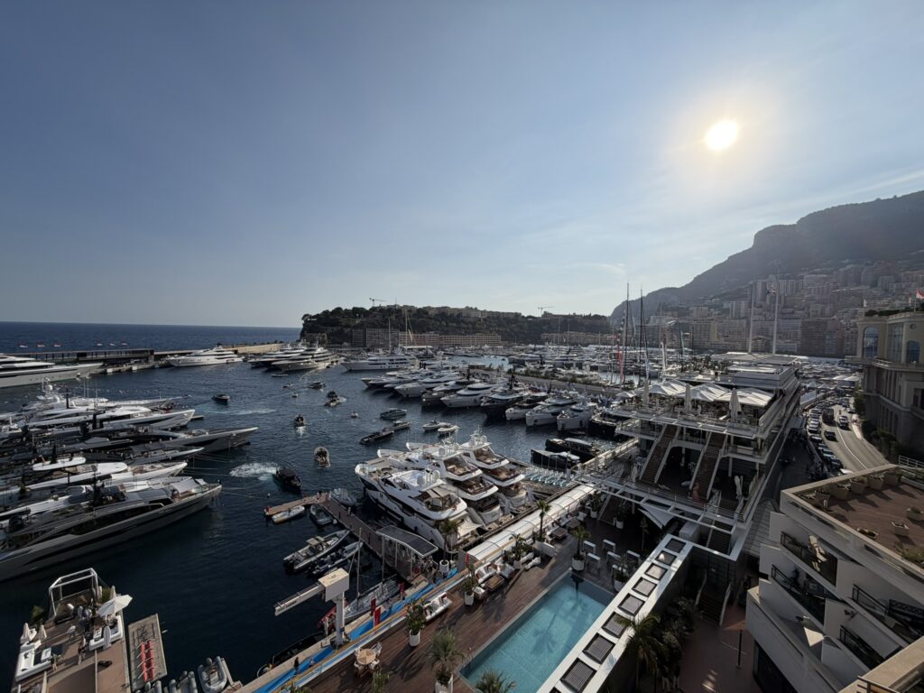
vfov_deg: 85.7
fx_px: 374
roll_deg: -0.5
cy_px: 346
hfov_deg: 102.1
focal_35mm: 14
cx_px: 462
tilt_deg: -3.0
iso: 20
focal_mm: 2.22
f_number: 2.2
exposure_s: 1/2410
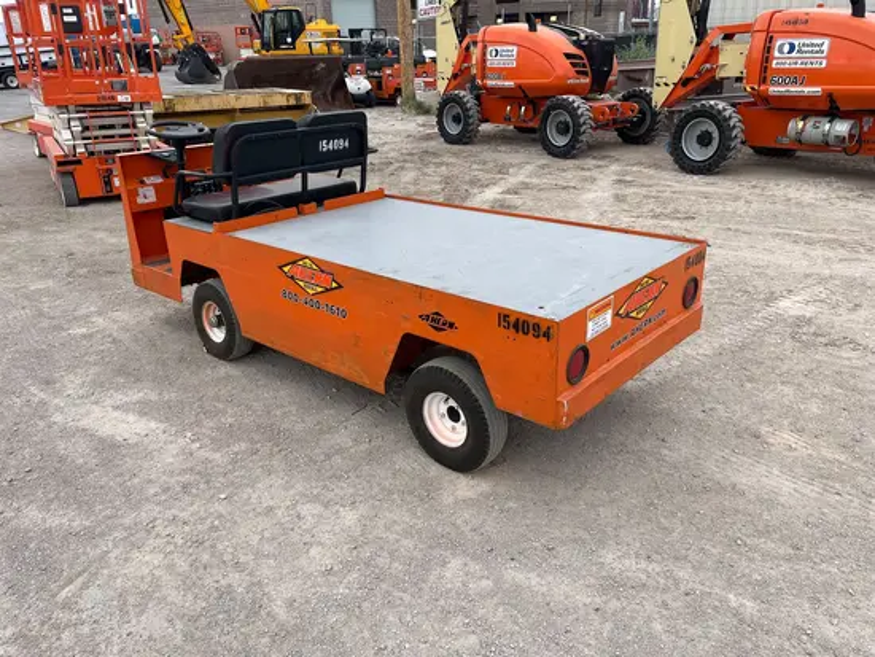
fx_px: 657
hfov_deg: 67.3
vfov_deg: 53.1
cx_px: 438
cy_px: 328
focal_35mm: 26
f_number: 1.6
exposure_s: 1/2309
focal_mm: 5.1
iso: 50
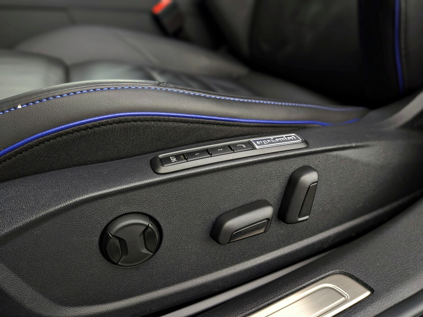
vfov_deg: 56.8
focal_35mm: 24
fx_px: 293
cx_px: 212
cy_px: 158
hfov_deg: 71.6
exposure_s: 1/90
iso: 51
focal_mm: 4.53
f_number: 1.7
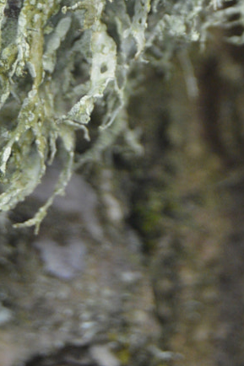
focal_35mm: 304
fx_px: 3091
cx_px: 129
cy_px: -220
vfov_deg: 6.7
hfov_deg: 4.5
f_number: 5.6
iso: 720
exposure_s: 1/60
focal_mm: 55
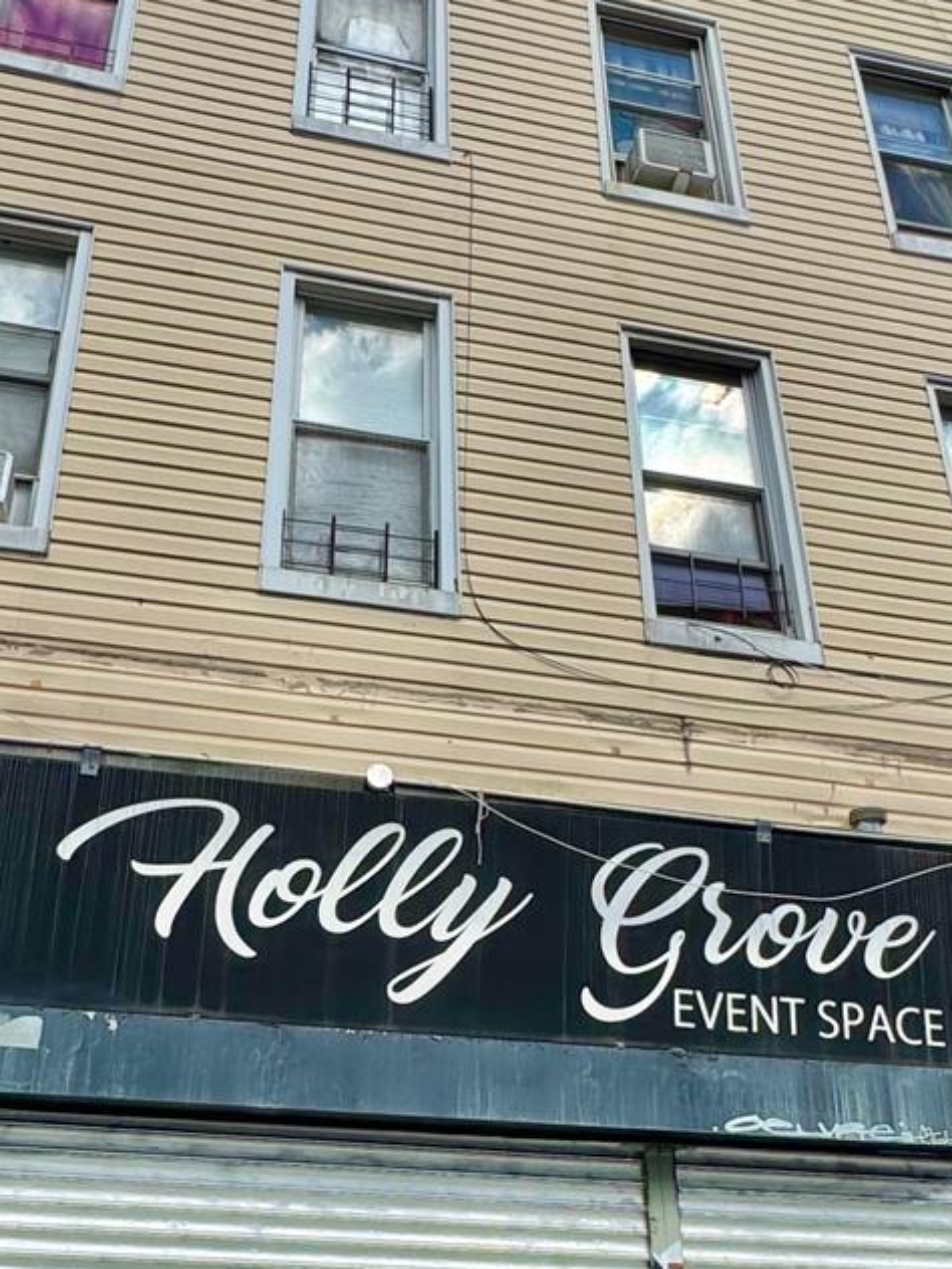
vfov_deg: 53.4
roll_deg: -2.2
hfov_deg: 41.6
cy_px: 787
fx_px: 1247
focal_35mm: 34
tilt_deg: +25.2
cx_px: 384
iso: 50
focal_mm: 2.22
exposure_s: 1/1600
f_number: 2.2
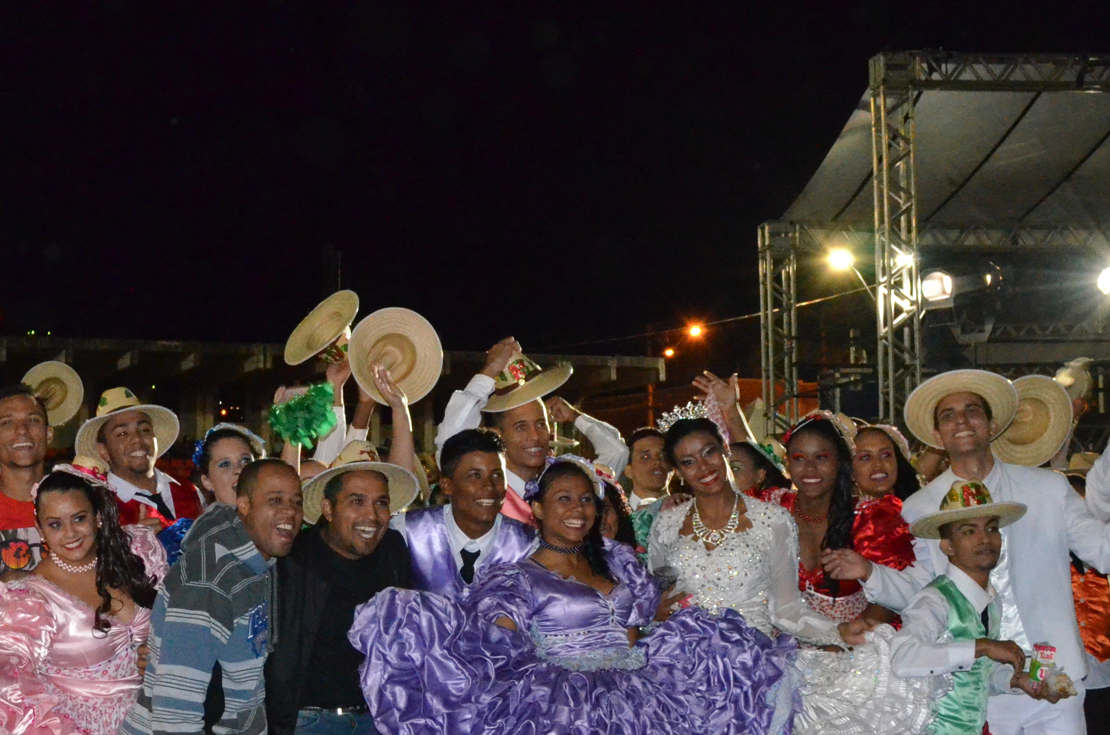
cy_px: 474
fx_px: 1907
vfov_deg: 21.7
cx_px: 244
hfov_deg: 31.7
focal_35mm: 62
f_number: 8
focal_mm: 20
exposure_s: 1/60
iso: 5000
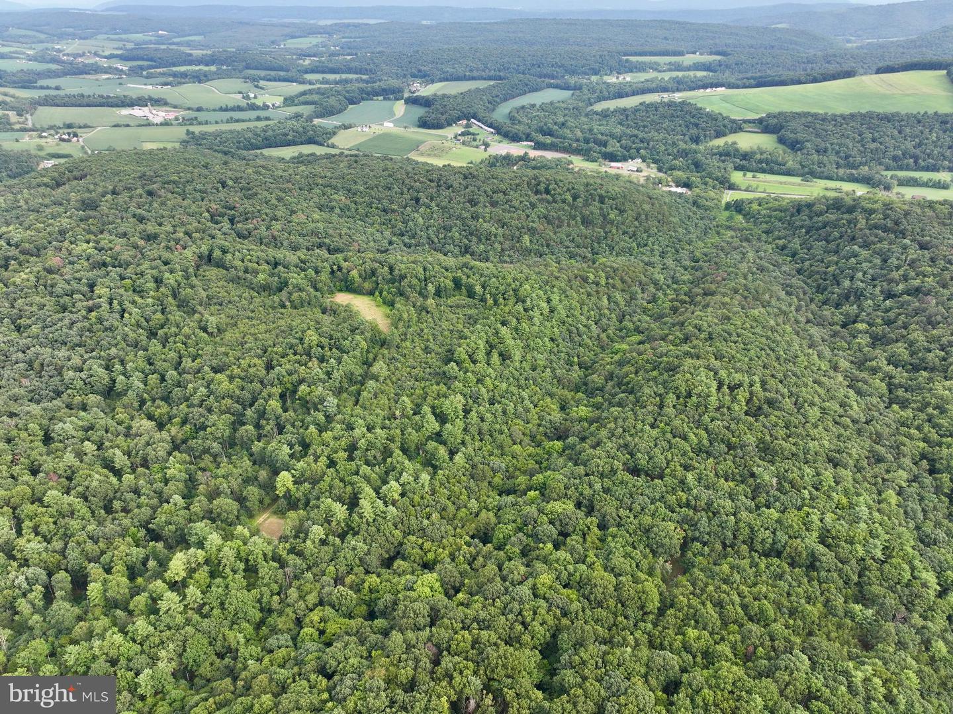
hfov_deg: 71.6
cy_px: 357
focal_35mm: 24
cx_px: 476
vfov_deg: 56.8
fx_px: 661
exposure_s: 1/400
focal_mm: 12.29
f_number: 2.8
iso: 100
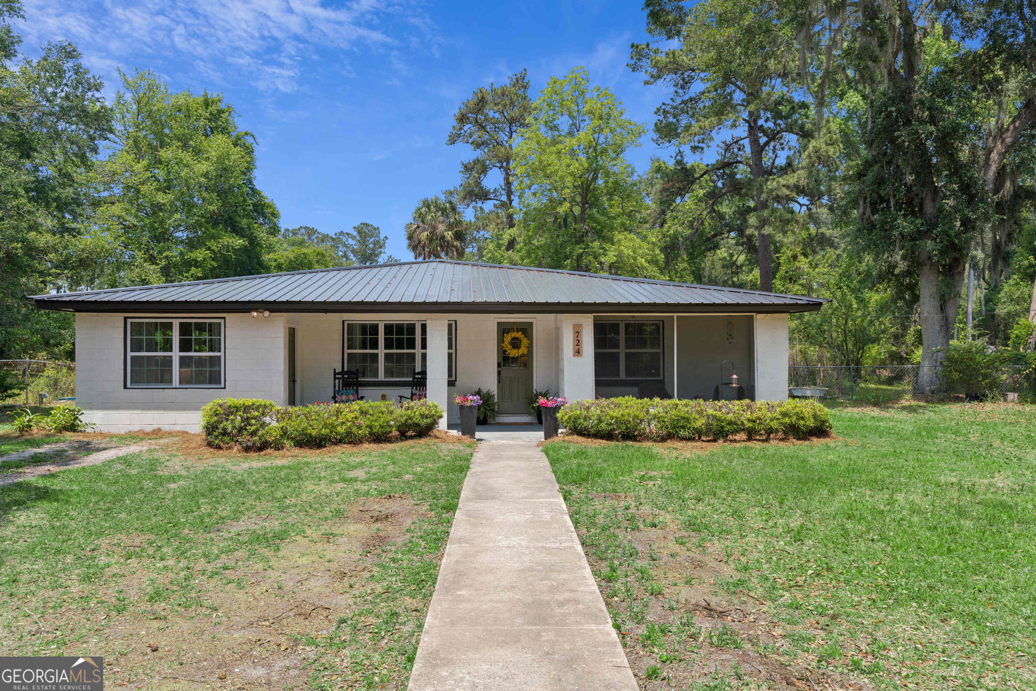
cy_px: 346
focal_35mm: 26
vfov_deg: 49.6
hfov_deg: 69.4
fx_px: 748
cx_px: 518
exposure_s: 1/160
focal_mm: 26
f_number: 9
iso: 100
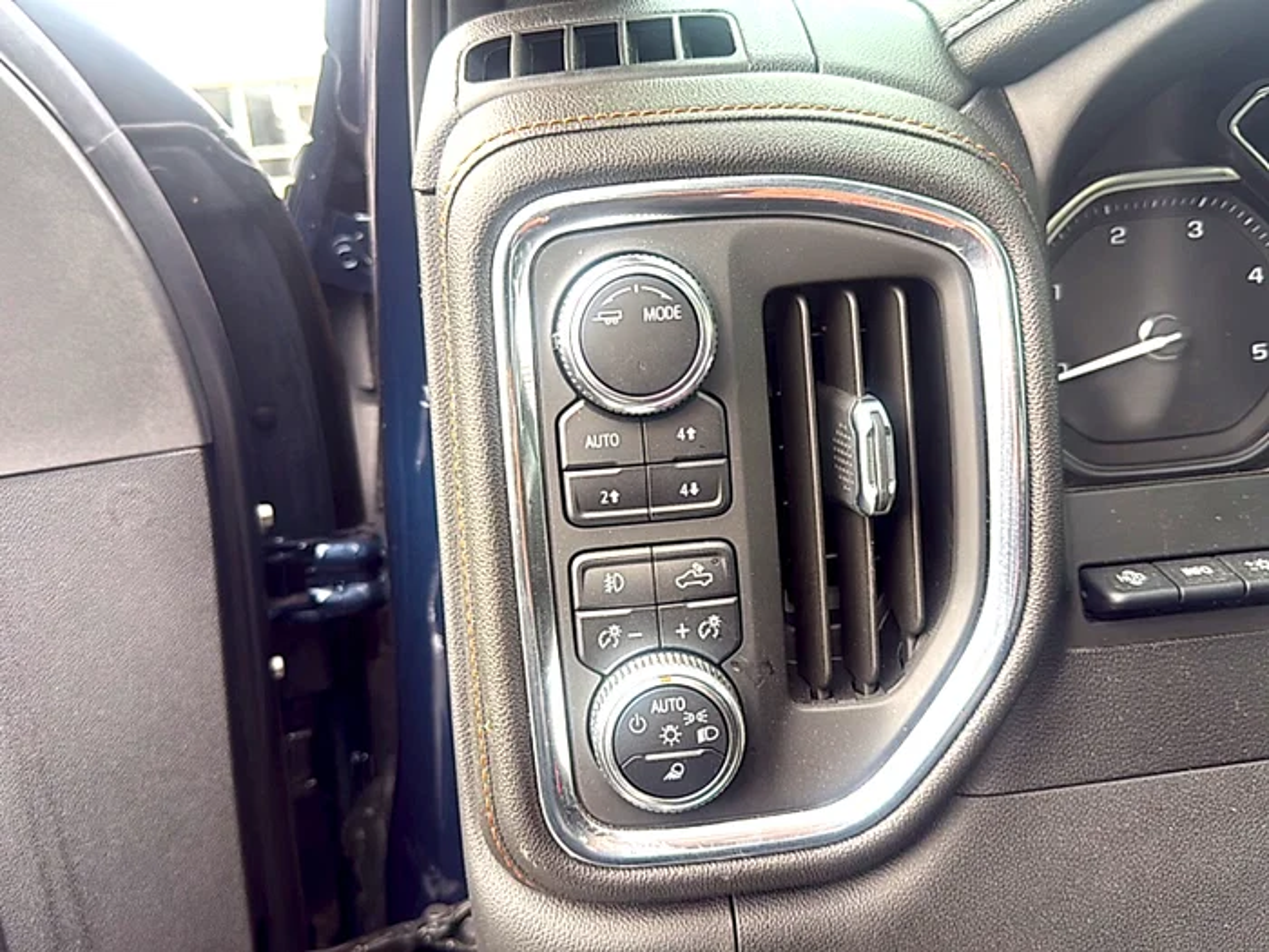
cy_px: 476
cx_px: 634
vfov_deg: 54.9
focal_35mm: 25
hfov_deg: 69.4
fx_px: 916
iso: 80
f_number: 1.78
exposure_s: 1/130
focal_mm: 6.76
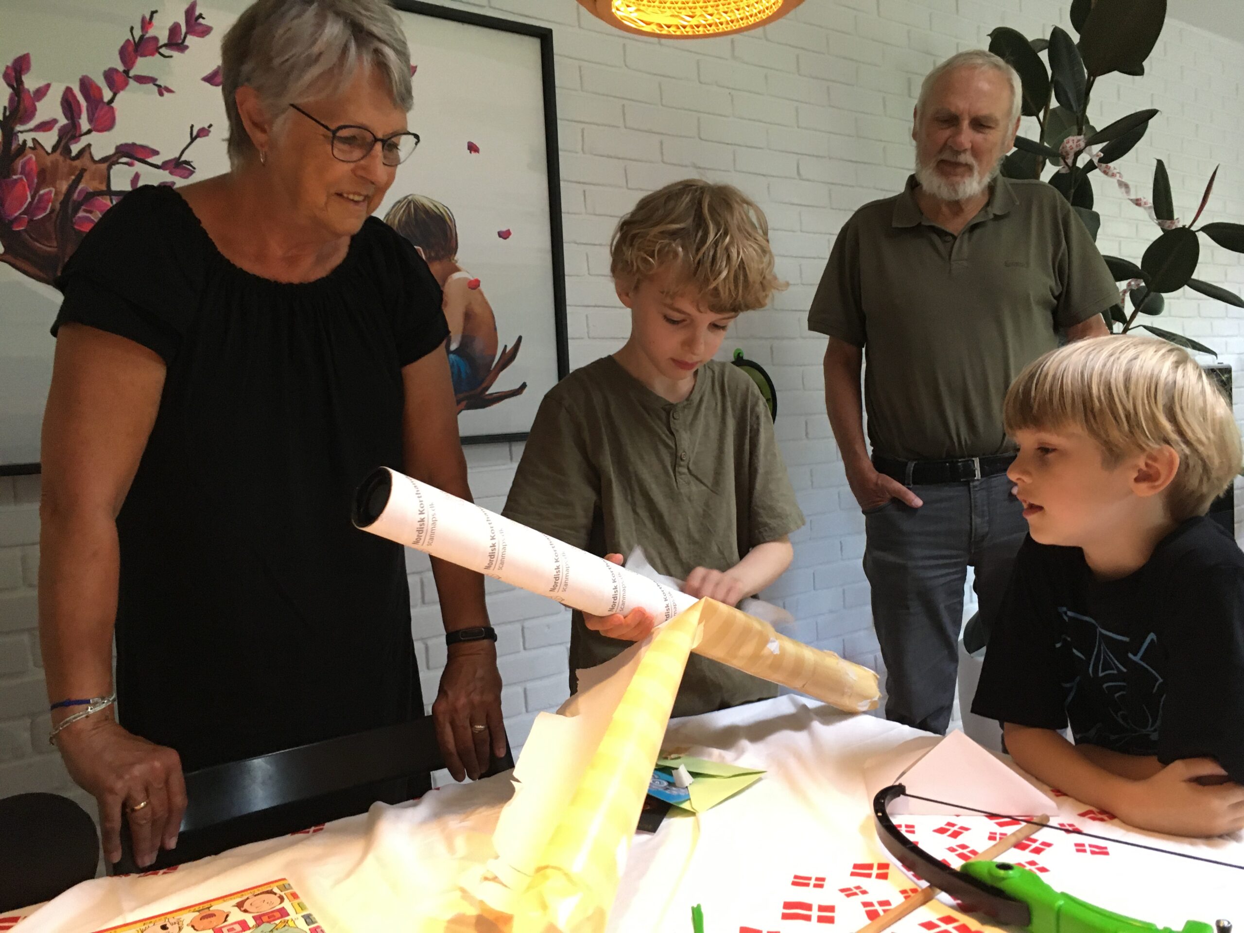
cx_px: 622
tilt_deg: -3.1
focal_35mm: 29
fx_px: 1042
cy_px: 466
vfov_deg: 48.2
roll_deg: +1.7
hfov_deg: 61.7
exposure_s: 1/33
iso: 200
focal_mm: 4.15
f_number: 2.2
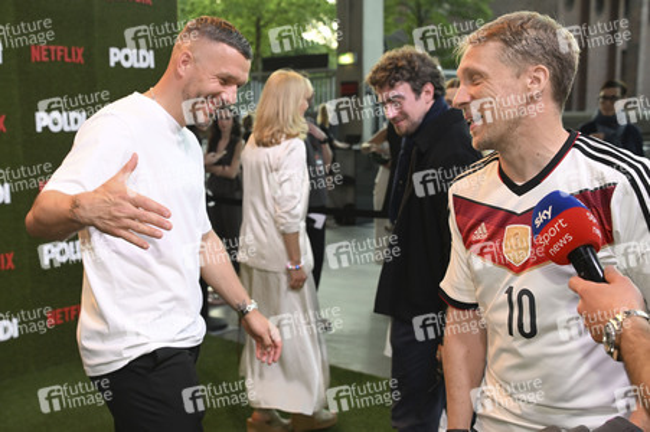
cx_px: 325
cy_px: 216
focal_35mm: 37
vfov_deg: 35.9
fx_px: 668
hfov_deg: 51.9
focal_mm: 37
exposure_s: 1/250
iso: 1600
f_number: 4.5
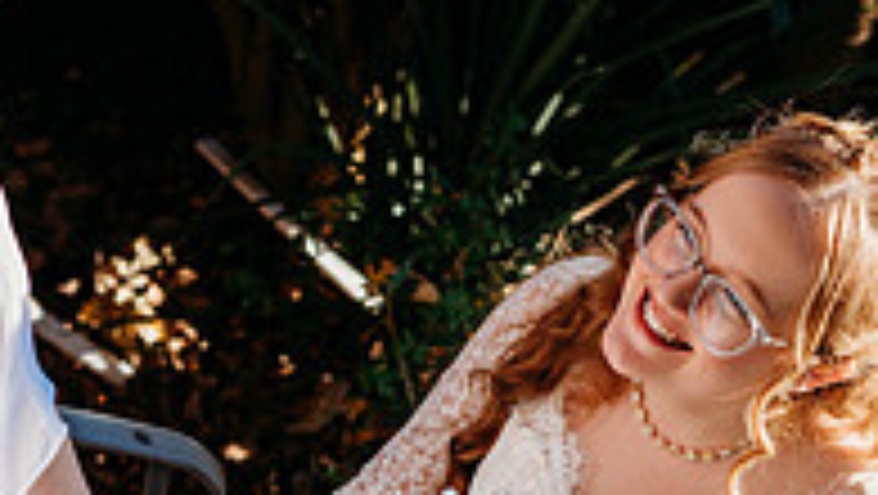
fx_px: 2539
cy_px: 526
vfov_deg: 11.0
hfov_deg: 19.4
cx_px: 180
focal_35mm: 109
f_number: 2.5
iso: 100
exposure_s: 1/3200
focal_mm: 35
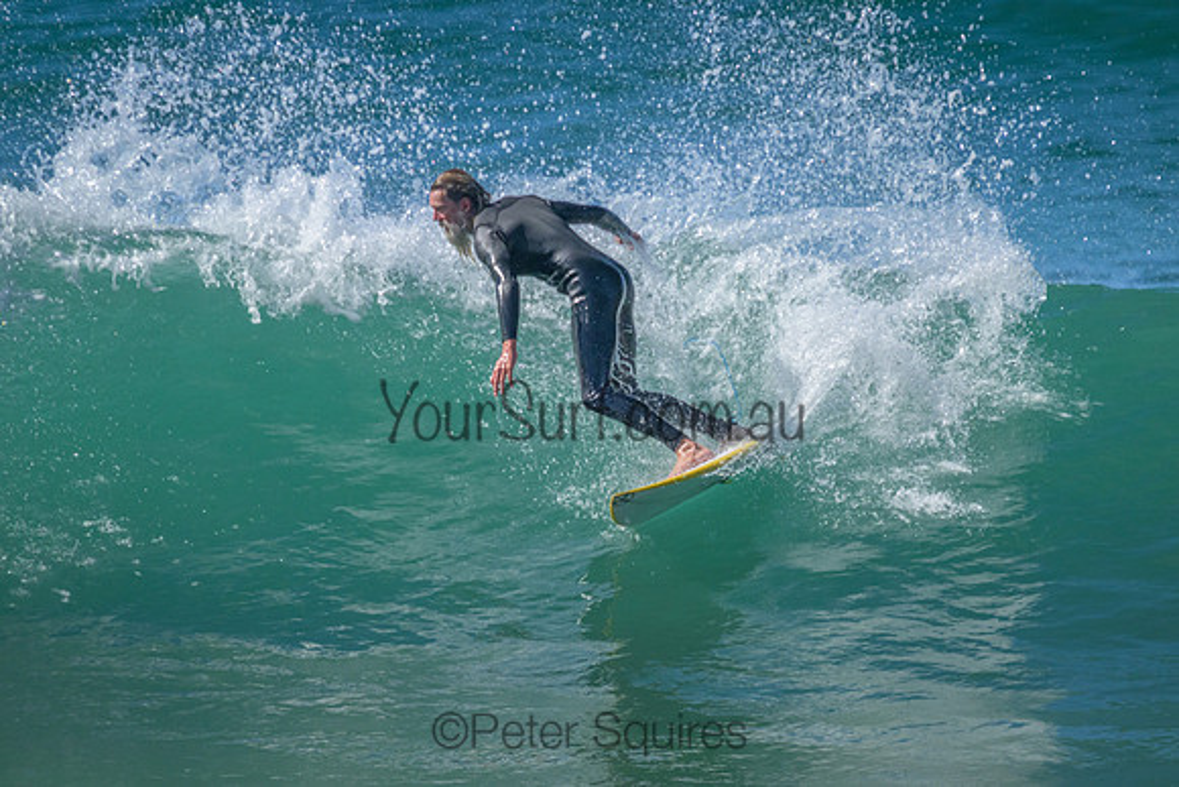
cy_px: 394
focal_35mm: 800
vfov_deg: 1.7
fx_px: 26205
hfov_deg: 2.6
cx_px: 590
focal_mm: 800
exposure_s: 1/1600
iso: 2000
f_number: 11
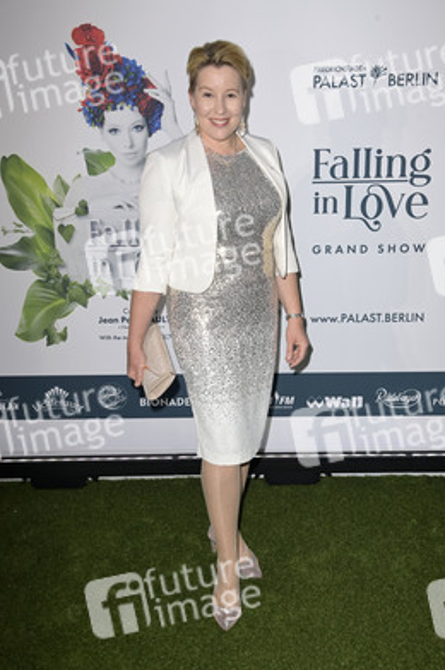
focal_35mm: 43
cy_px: 341
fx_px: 799
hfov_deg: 31.1
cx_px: 222
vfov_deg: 45.5
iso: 640
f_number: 6.3
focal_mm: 42
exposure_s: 1/250
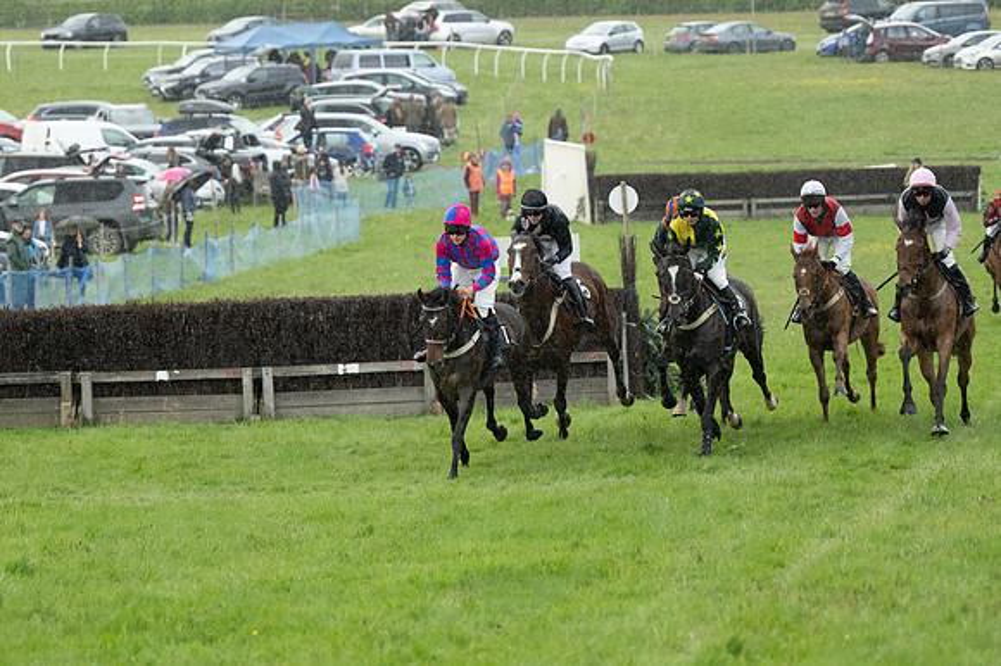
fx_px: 6864
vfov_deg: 5.6
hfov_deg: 8.3
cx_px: 500
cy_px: 333
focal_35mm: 247
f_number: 4
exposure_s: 1/800
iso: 2000
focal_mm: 165
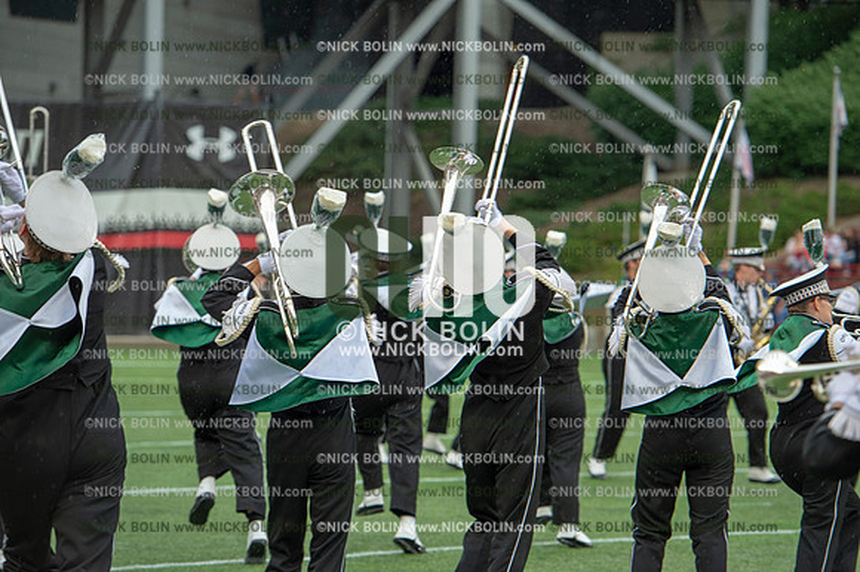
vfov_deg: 9.5
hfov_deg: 14.2
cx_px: 430
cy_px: 286
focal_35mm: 145
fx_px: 3462
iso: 400
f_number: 4
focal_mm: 145
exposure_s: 1/500
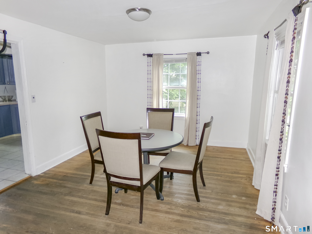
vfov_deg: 56.8
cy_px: 117
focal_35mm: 24
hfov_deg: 71.6
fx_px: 216
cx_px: 156
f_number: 3.7
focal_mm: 4.3
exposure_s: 1/35
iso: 250
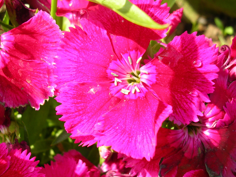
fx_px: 314
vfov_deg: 31.5
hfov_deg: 41.2
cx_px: 118
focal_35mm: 46
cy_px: 88
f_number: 3
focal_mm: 7.1
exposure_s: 1/250
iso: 50
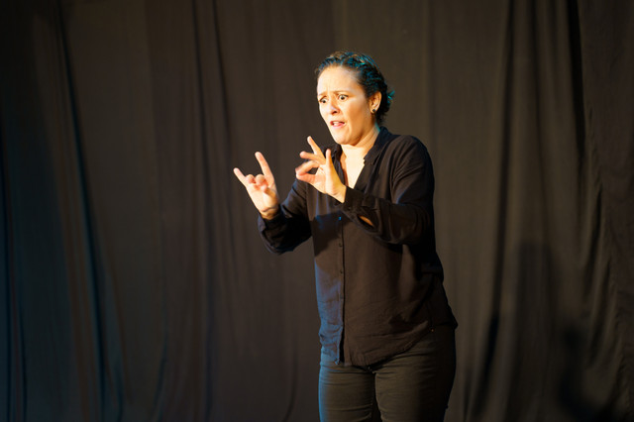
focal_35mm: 75
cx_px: 317
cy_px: 211
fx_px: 1320
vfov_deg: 18.2
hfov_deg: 27.0
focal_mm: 75
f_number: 2.8
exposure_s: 1/40
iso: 1250
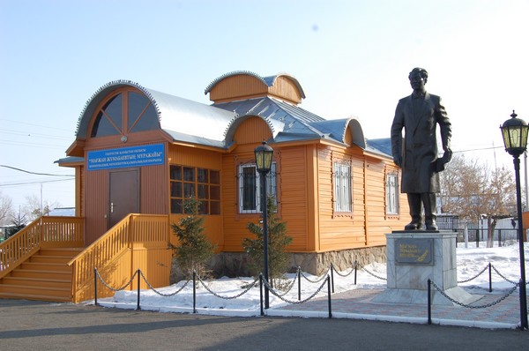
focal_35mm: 42
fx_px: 616
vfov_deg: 31.8
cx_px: 264
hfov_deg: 46.5
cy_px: 176
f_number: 9
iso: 200
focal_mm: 28
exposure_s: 1/320
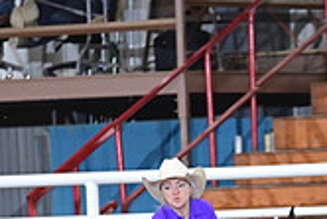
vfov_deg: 2.0
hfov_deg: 2.9
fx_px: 6364
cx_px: 297
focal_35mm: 700
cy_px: 376
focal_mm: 200
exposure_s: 1/250
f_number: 3.2
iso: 1600
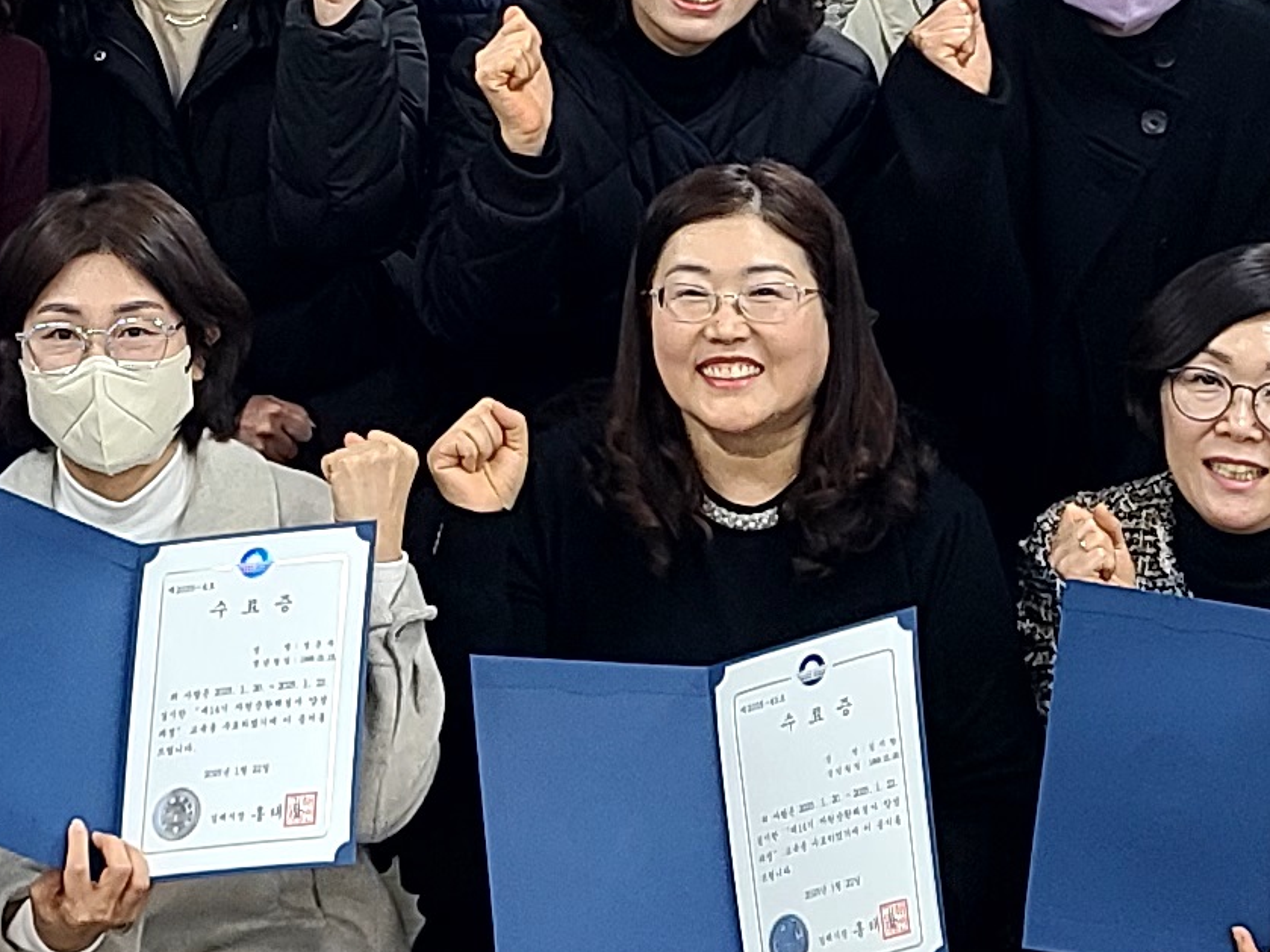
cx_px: 62
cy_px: -298
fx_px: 4585
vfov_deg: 11.5
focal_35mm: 125
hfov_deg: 15.5
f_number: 1.8
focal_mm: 5.4
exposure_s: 1/60
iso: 80
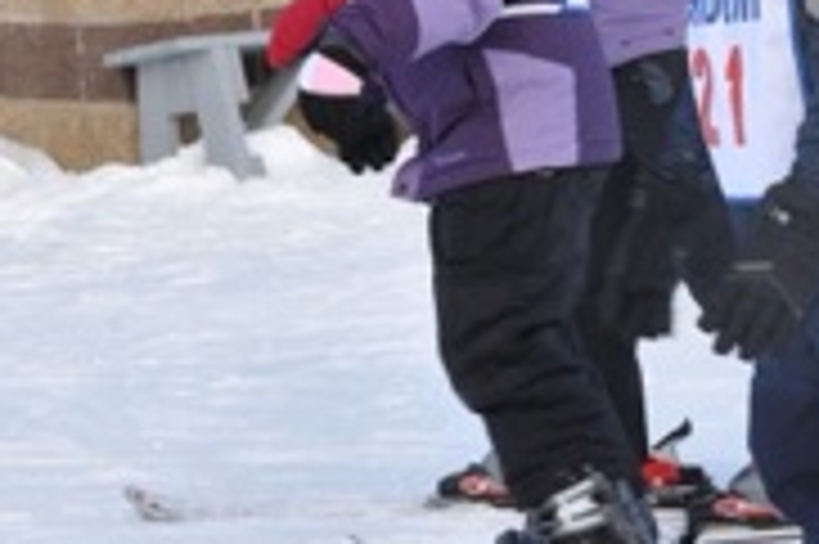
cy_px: 74
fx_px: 4682
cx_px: 140
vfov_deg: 6.6
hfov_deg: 10.0
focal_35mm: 206
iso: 200
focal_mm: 52
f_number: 7.1
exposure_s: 1/200
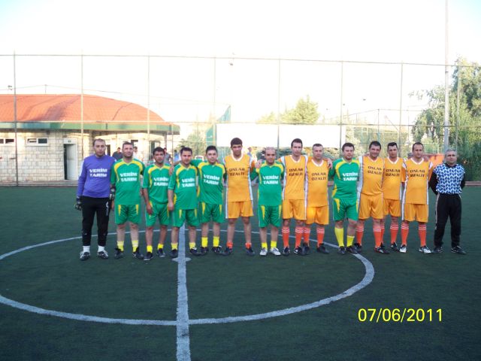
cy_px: 180
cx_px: 240
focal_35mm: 35
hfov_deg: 52.6
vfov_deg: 40.7
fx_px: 486
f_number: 3.1
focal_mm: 6.3
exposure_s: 1/60
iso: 64
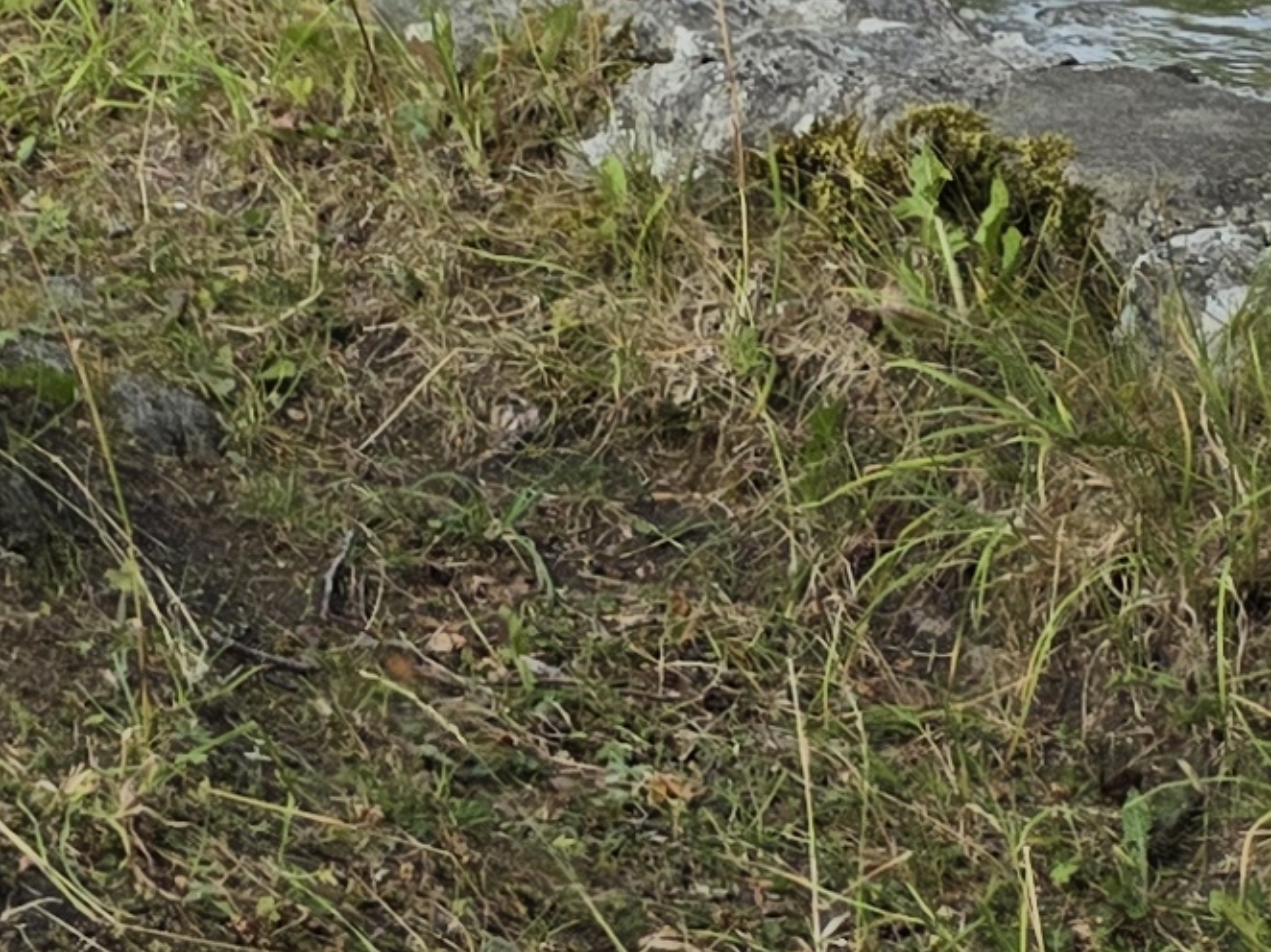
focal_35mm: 139
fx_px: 5102
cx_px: -1373
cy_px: -1282
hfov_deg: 12.3
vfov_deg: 9.5
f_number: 1.8
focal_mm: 5.4
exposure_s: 1/2921
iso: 40
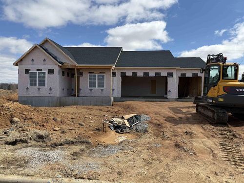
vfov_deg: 56.8
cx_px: 122
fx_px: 169
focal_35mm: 24
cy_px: 92
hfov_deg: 71.6
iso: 80
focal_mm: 6.76
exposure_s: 1/4673
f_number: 1.78
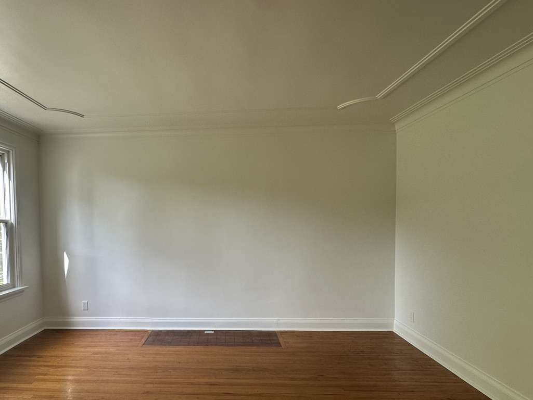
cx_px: 208
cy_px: 233
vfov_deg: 63.1
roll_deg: +1.0
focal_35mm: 21
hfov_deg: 77.9
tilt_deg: -1.9
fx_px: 323
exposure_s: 1/99
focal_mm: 2.22
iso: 64
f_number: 2.2
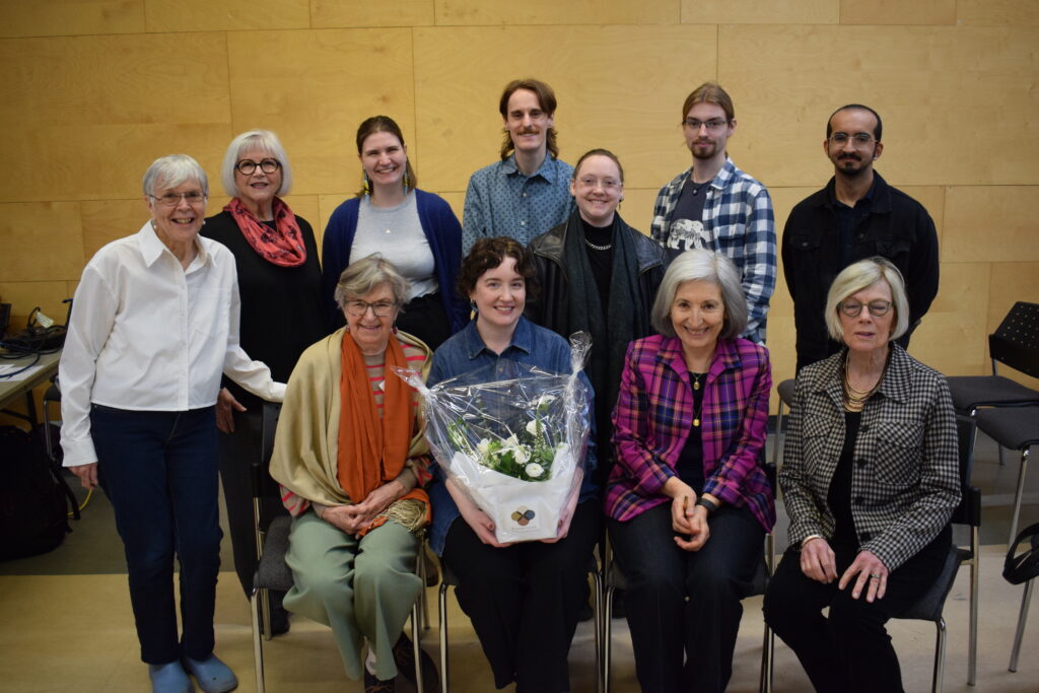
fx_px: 952
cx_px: 520
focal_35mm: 33
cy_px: 346
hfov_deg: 57.2
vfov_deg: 40.0
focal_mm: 22
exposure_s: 1/60
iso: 1250
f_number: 3.8
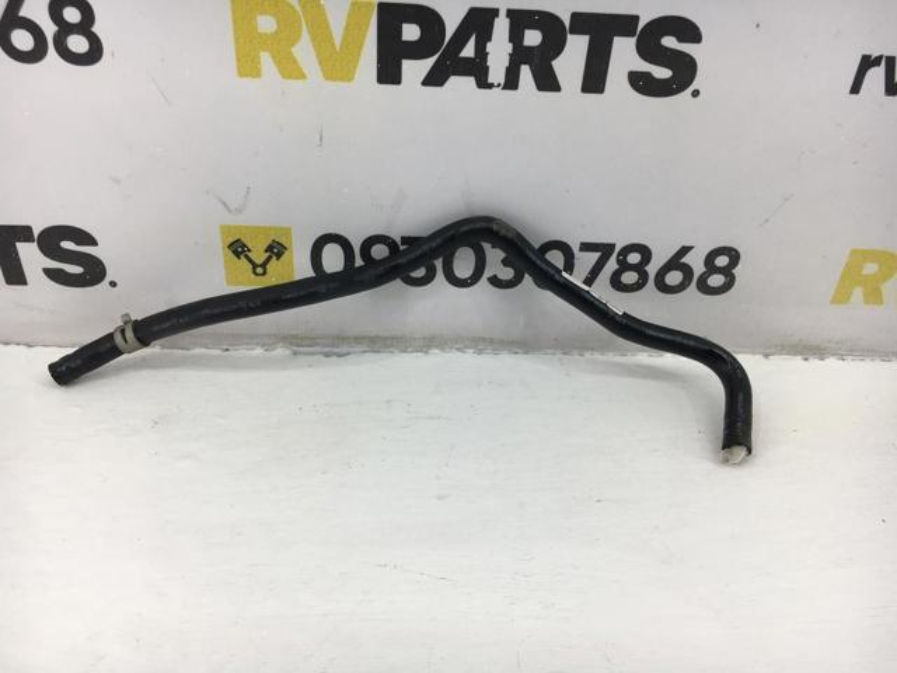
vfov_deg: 48.2
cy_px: 336
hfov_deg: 61.7
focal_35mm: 29
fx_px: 751
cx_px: 448
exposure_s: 1/100
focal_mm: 4.15
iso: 40
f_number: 2.2
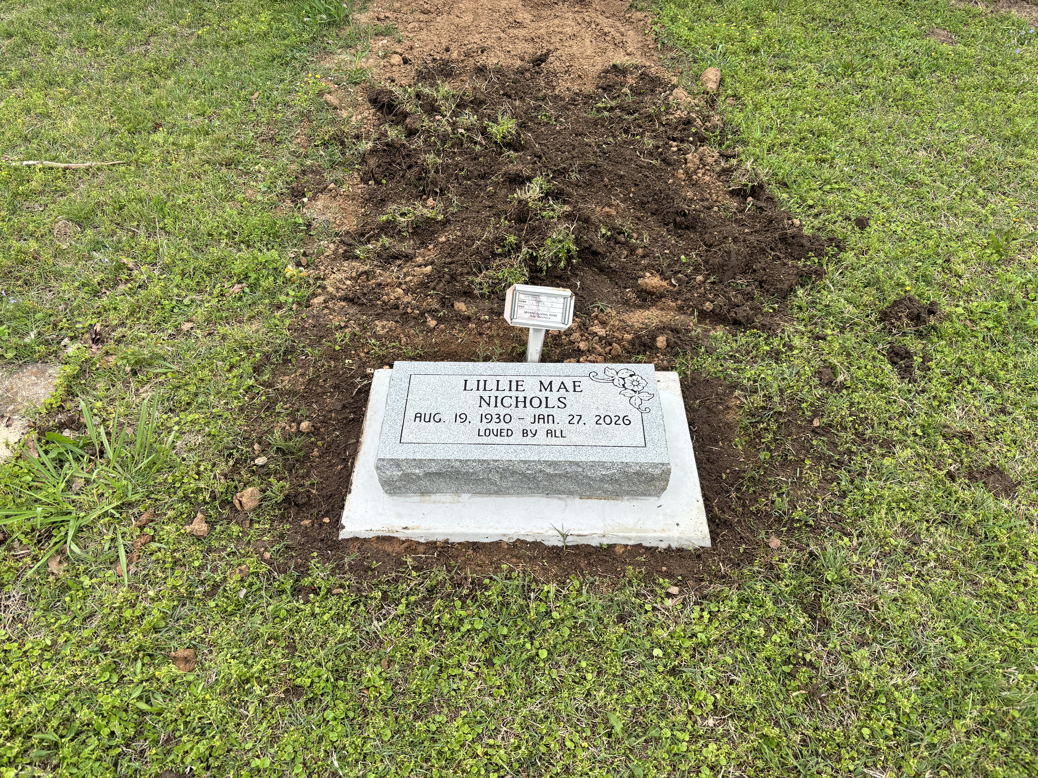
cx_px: 519
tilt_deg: -44.6
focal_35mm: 26
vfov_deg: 53.1
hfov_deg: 67.3
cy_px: 389
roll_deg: +0.1
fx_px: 780
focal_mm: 5.96
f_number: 1.6
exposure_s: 1/865
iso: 50
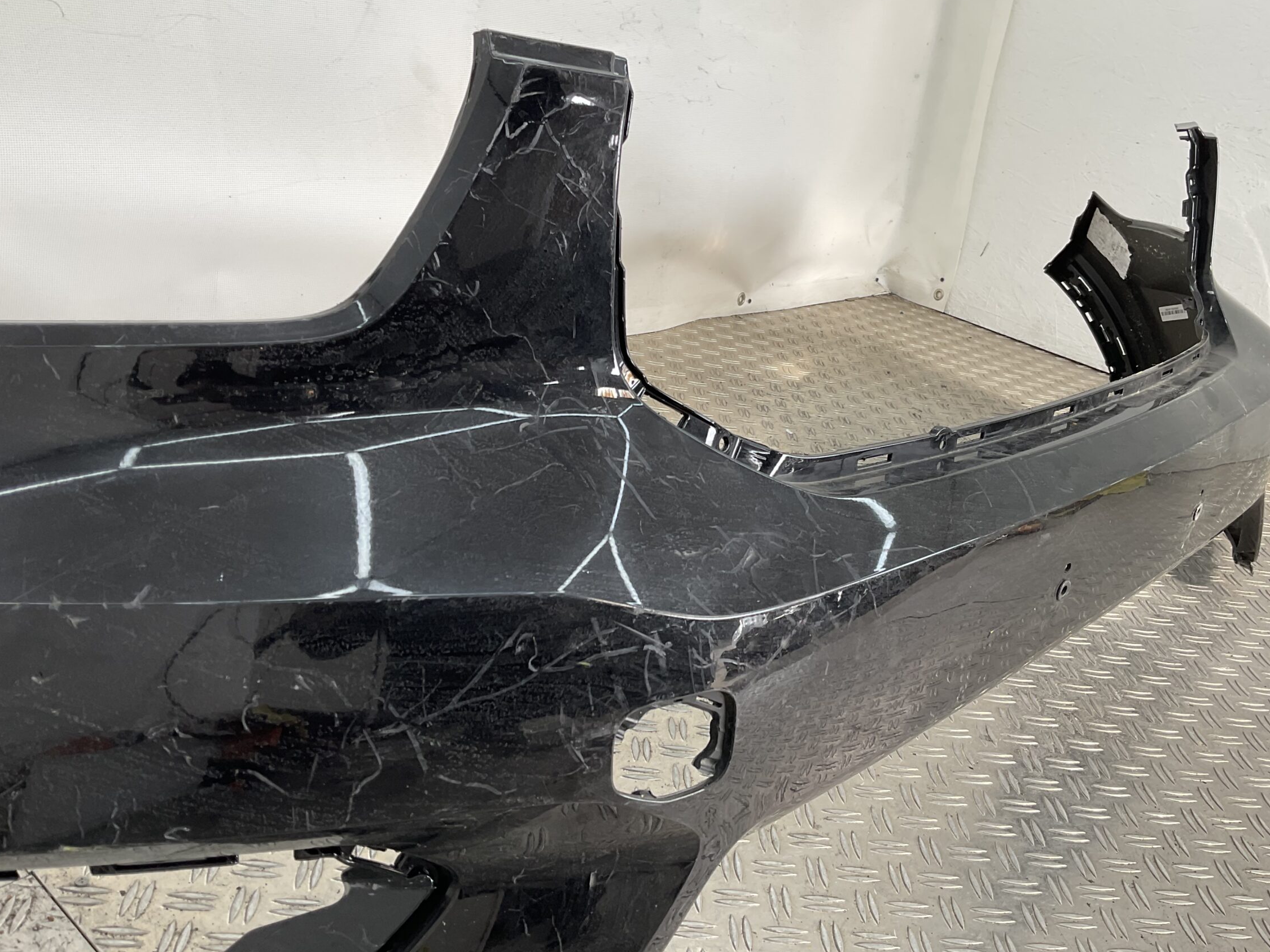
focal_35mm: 33
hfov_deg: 55.2
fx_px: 1211
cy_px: 462
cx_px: 711
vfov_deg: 42.9
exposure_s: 1/137
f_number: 1.8
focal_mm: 3
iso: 16
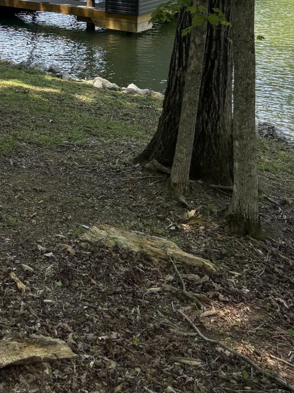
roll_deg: -1.5
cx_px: -22
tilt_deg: -2.9
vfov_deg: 26.2
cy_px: -76
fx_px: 747
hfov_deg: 21.2
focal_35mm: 66
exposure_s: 1/1420
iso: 64
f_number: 1.6
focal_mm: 5.96
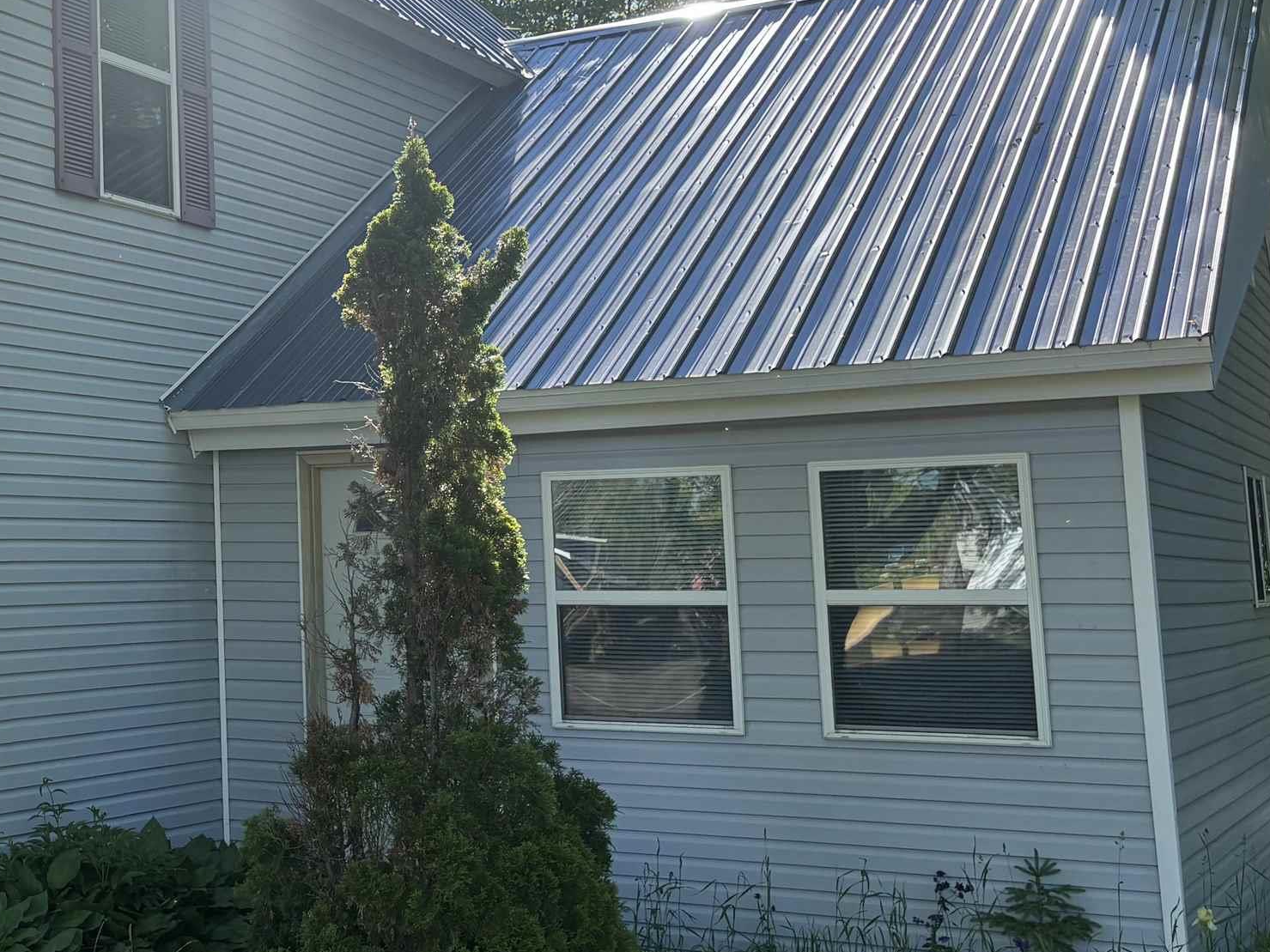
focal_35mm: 54
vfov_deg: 26.8
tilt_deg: +8.1
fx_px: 1981
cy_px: 306
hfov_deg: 33.1
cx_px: 55
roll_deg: +0.1
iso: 50
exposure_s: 1/1279
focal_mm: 5.96
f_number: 1.6
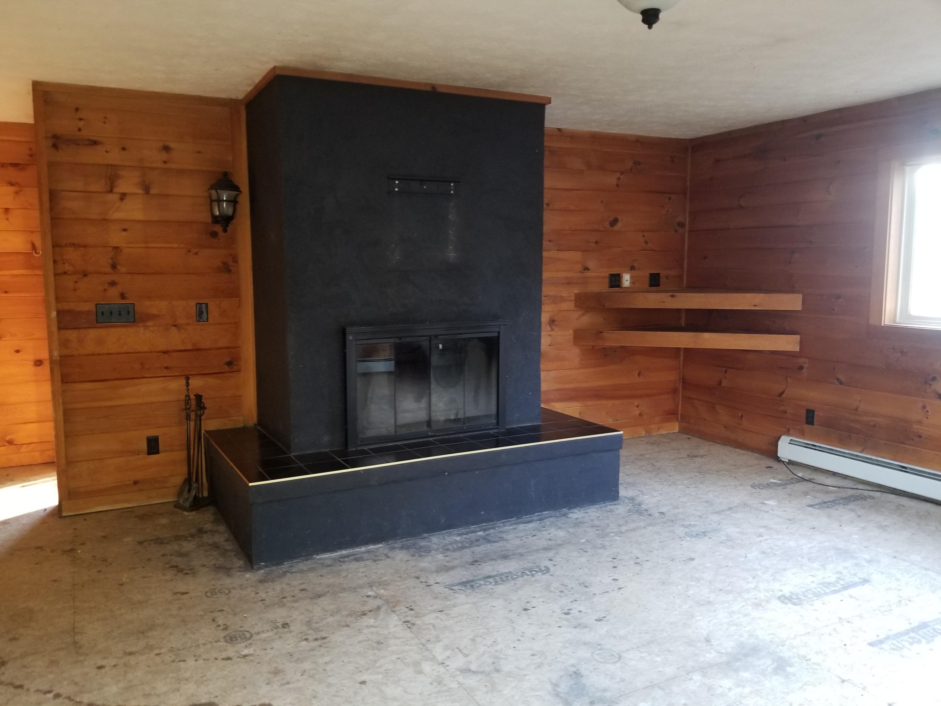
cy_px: 353
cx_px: 470
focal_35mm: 26
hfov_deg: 67.3
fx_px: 707
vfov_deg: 53.1
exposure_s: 1/10
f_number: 1.7
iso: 125
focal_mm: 4.25
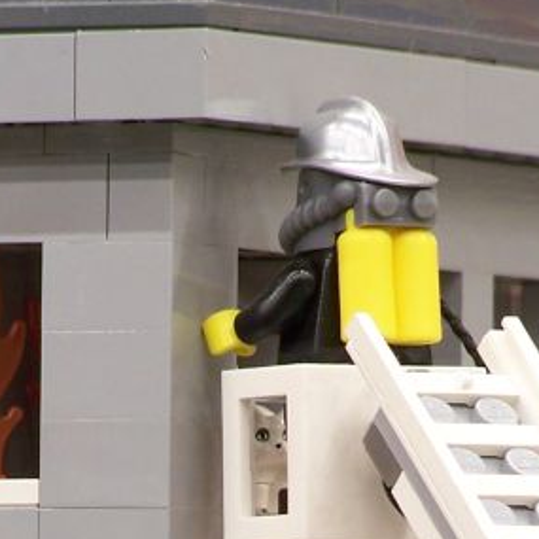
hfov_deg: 2.3
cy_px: 743
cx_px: 223
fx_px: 13300
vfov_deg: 2.3
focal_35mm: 755
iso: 80
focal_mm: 39.5
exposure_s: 1/2
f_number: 3.3
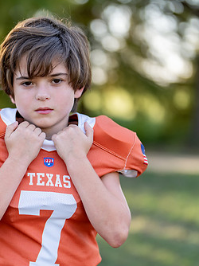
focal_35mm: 94
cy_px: 161
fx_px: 721
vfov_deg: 20.9
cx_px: 48
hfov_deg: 15.6
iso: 100
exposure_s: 1/1000
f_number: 1.2
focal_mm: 50
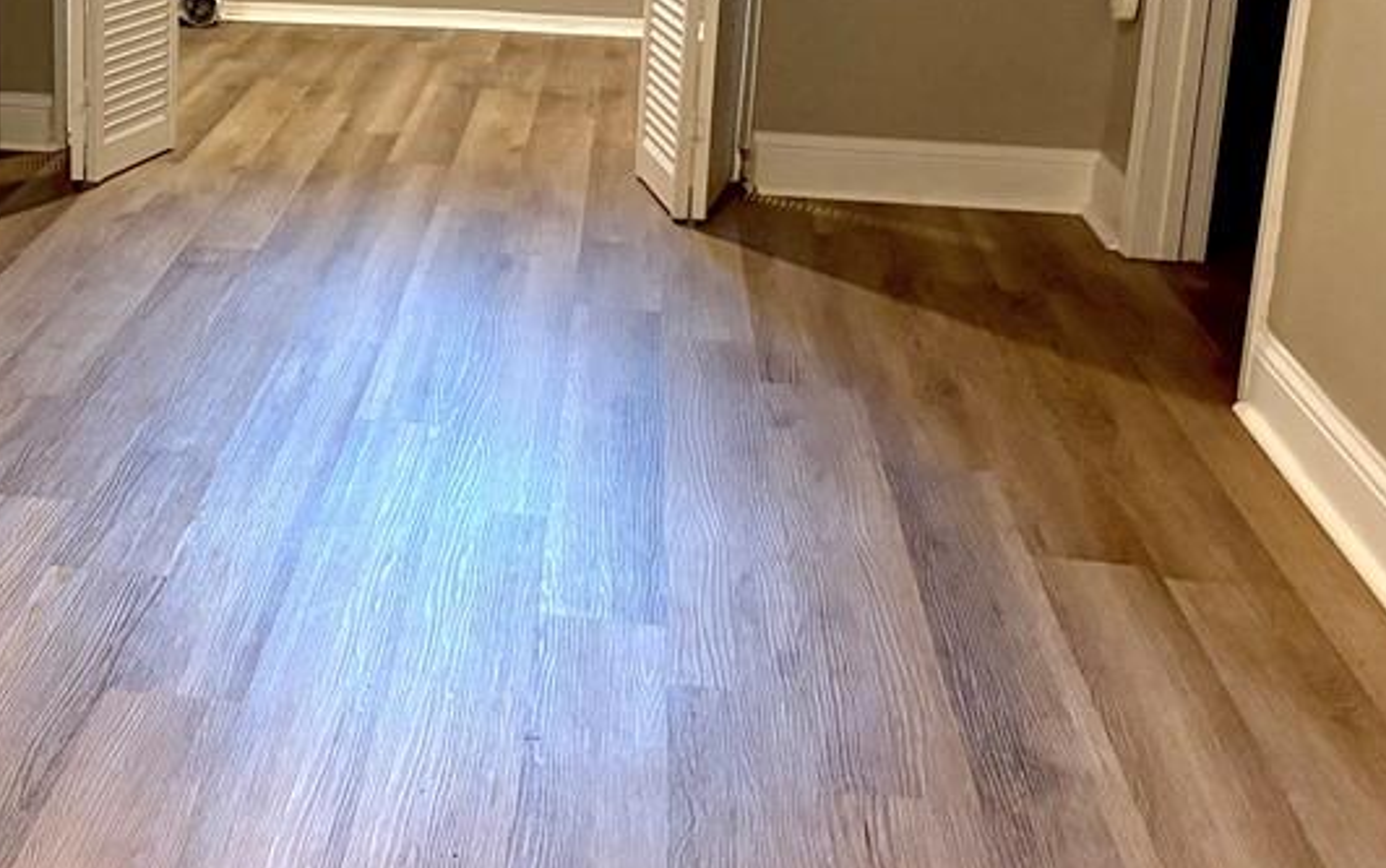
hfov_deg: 36.4
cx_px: 208
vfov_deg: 23.9
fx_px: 2003
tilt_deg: -12.2
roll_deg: -0.4
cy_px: 107
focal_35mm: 53
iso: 500
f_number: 1.6
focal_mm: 5.96
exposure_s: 1/60
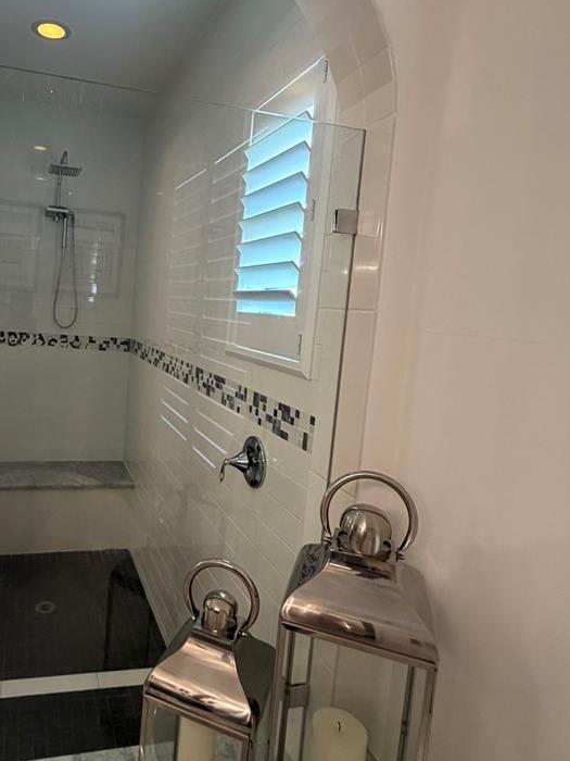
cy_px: 353
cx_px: 159
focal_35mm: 24
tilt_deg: -4.9
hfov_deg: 54.7
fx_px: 527
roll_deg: -3.9
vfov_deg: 71.5
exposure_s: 1/60
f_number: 2.2
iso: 400
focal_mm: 2.22
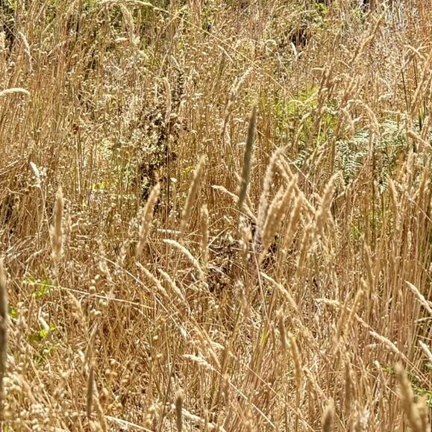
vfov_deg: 21.0
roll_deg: +1.1
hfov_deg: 21.1
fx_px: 1059
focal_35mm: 75
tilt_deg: +2.7
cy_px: -126
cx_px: 549
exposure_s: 1/3279
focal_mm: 6.76
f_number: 1.78
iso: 100
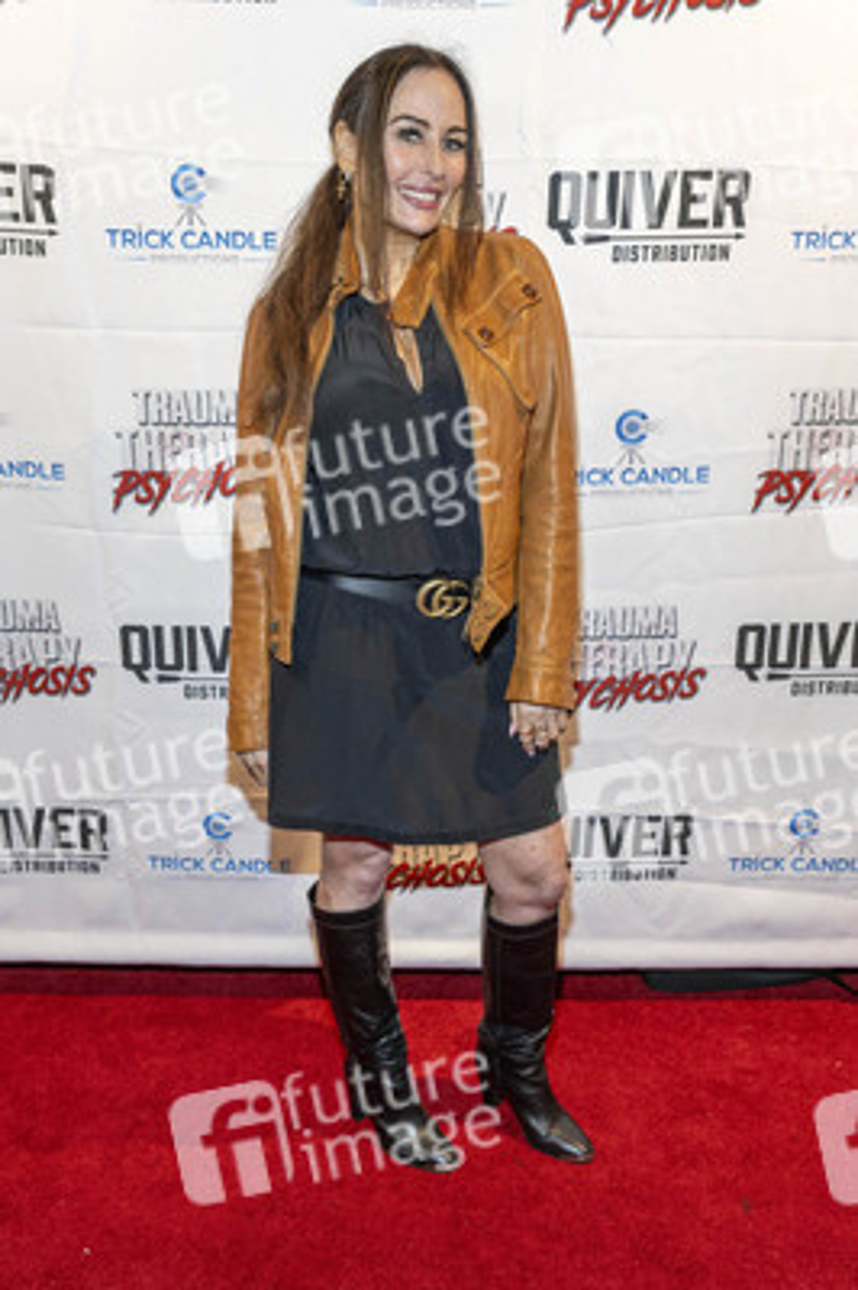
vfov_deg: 63.7
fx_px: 1038
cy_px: 645
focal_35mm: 29
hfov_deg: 44.9
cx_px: 429
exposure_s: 1/200
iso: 800
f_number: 5.6
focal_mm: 29
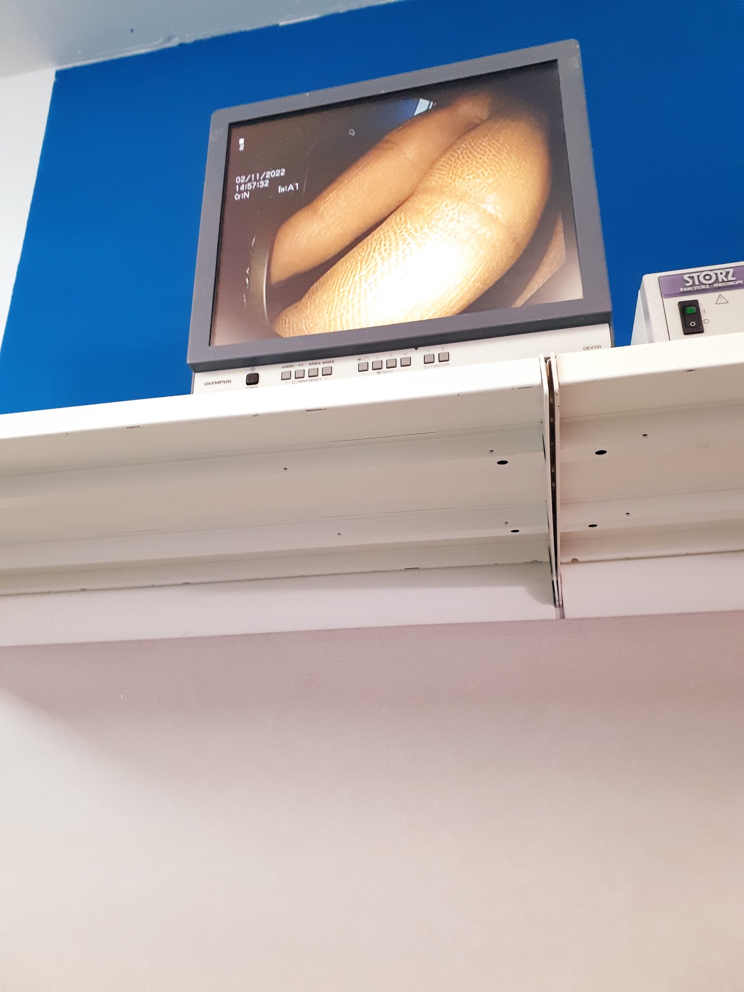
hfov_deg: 53.1
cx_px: 372
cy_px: 496
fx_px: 745
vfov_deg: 67.3
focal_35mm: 26
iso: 320
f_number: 2.4
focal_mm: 4.3
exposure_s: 1/50
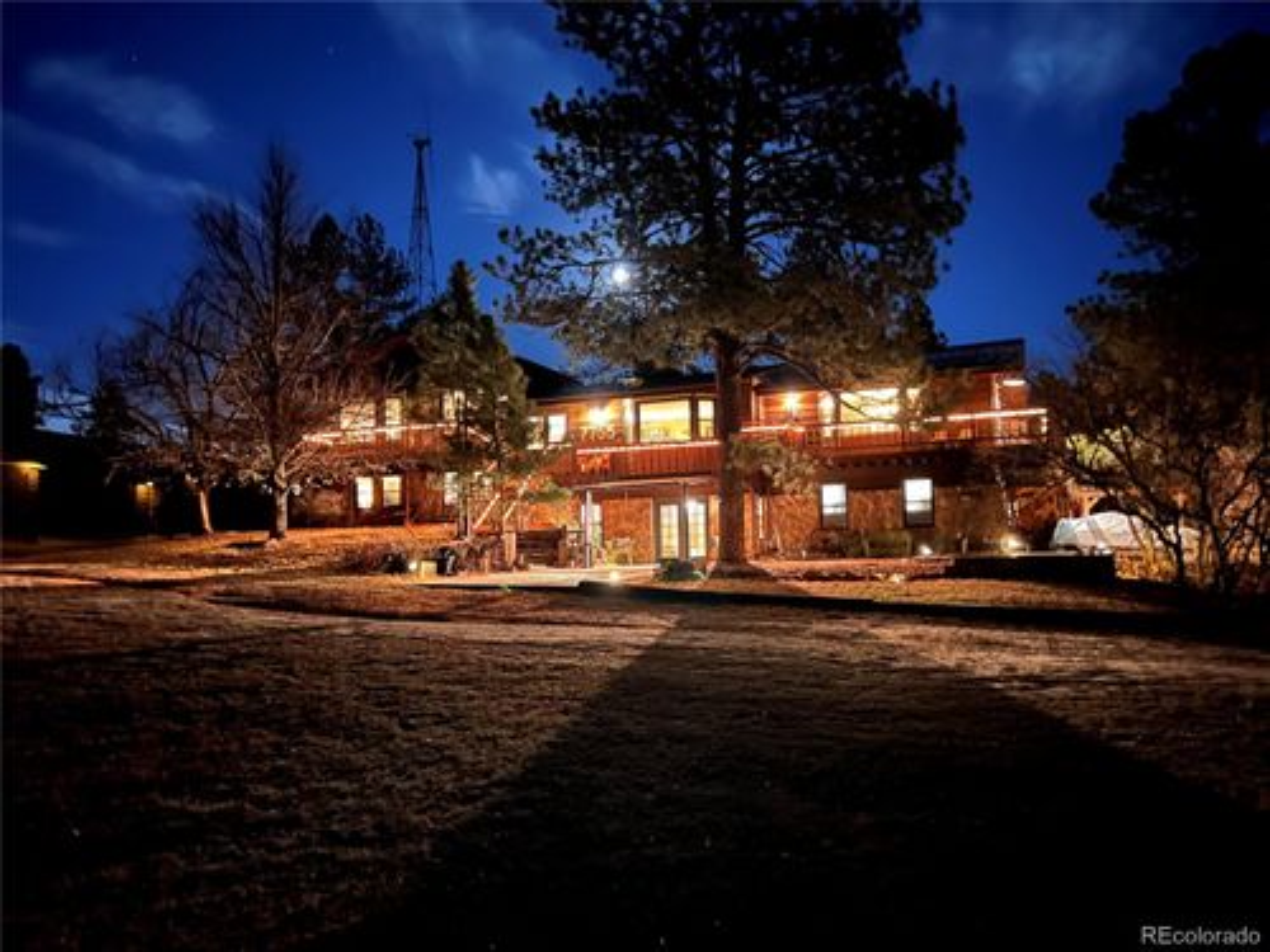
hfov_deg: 67.3
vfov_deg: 53.1
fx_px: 954
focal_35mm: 26
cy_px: 476
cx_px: 635
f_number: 1.5
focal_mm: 5.7
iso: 1600
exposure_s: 1/2
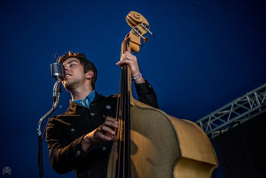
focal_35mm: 60
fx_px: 444
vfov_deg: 22.7
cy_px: 89
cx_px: 133
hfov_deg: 33.4
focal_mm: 60
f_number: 2.8
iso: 800
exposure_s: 1/125
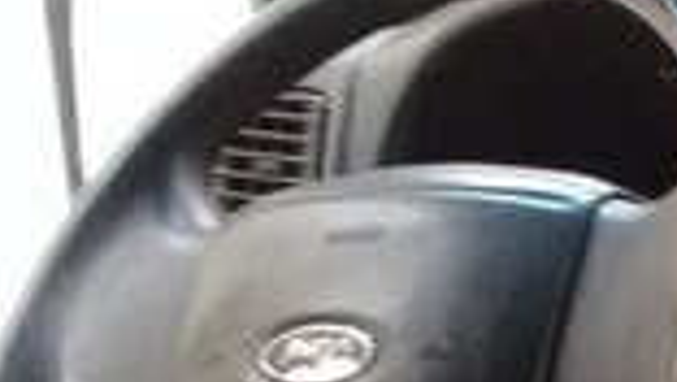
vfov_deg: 8.4
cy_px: 532
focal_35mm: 143
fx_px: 2569
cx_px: 1185
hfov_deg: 13.6
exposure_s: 1/33
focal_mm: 3.3
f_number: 2.2
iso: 160
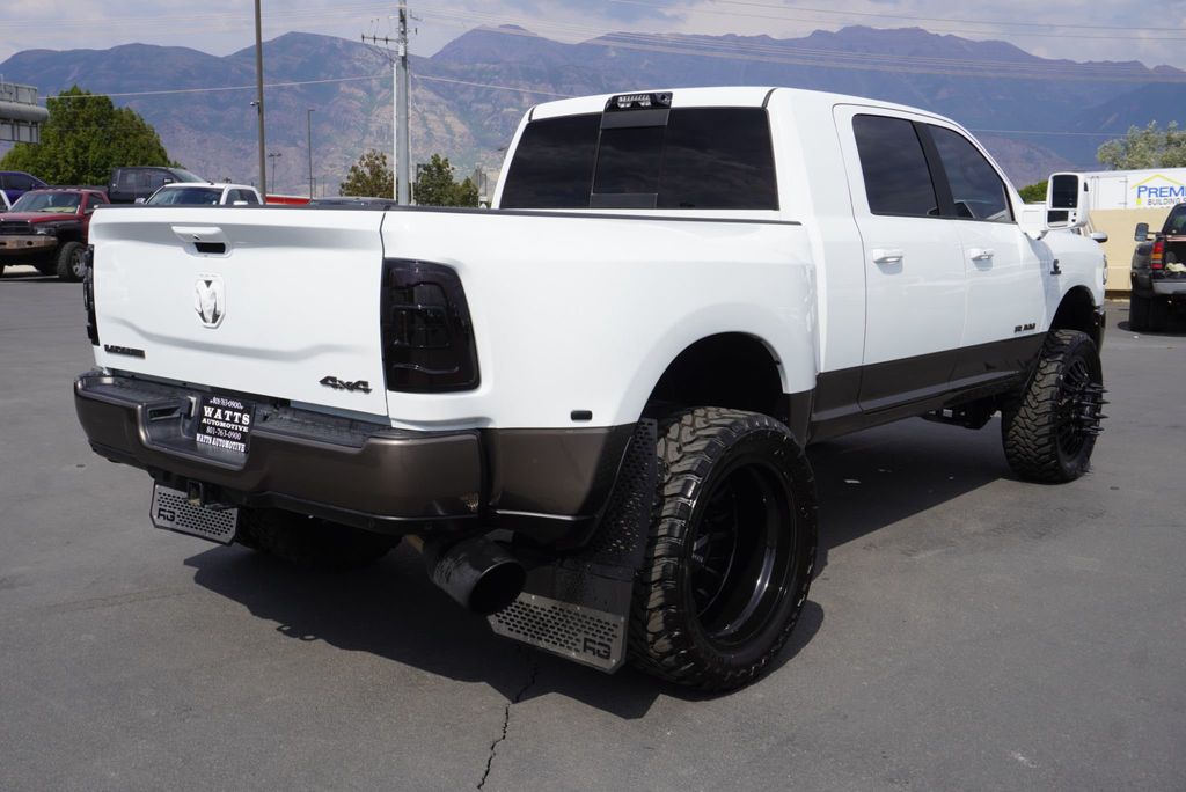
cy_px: 396
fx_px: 1187
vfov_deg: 36.9
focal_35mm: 36
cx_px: 593
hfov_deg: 53.1
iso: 100
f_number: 11
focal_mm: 24
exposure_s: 1/250
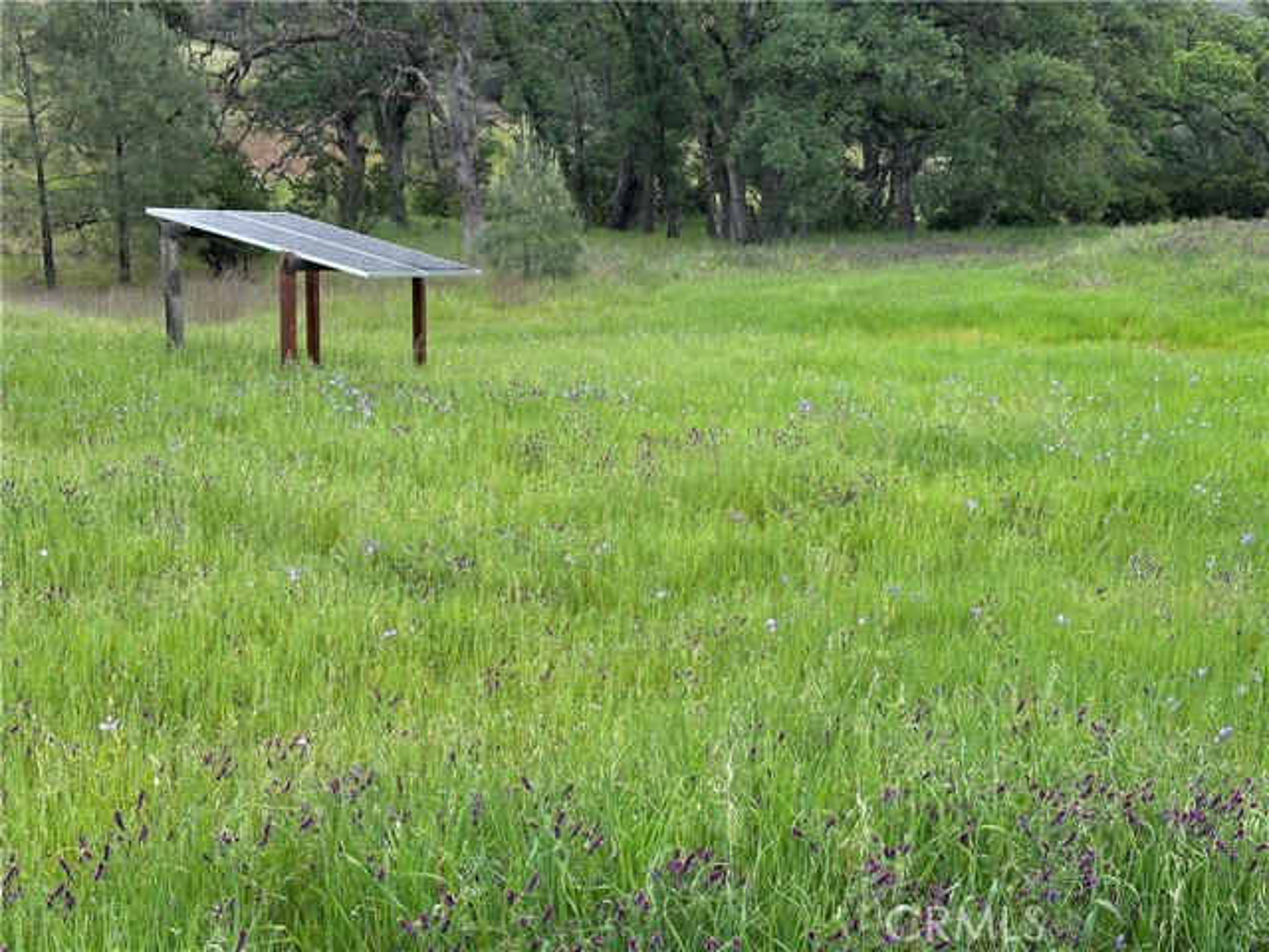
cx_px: 634
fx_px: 1760
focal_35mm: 48
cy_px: 476
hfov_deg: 39.7
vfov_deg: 30.3
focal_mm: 6.86
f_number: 1.78
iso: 64
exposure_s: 1/571
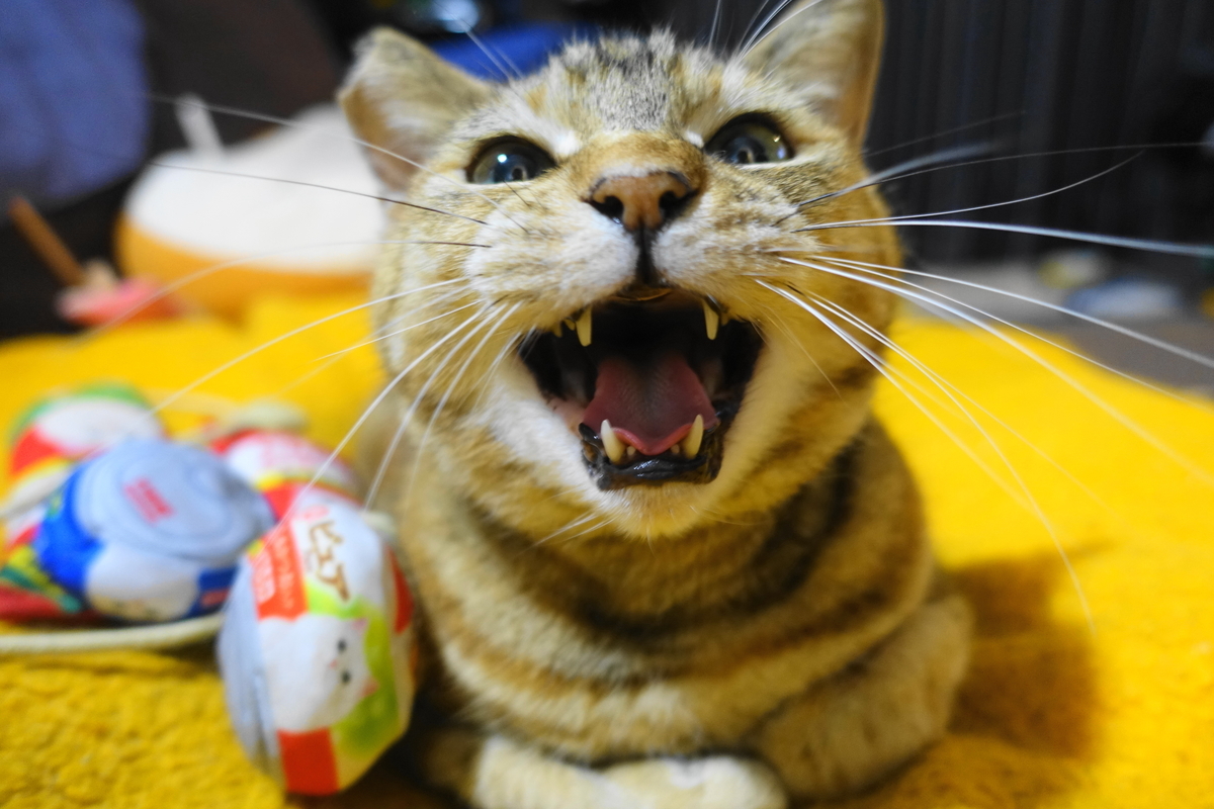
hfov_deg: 73.7
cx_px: 607
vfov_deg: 53.1
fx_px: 809
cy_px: 404
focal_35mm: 24
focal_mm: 8.8
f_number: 1.8
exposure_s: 1/30
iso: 500
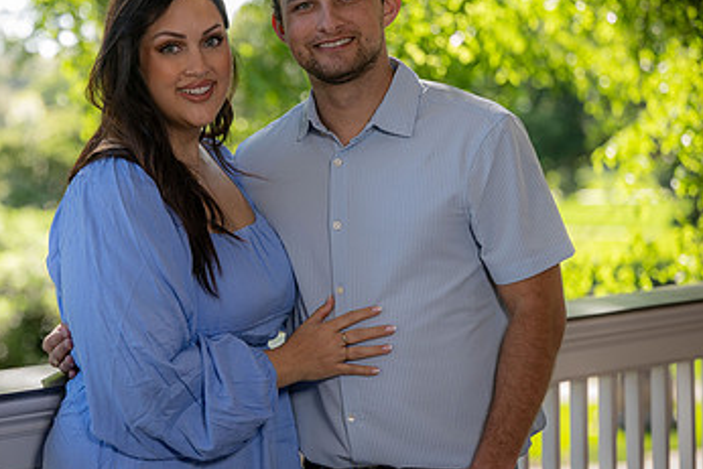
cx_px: 207
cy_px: 237
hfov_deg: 15.8
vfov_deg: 10.6
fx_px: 2520
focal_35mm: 129
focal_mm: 77
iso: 100
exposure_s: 1/200
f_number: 2.8
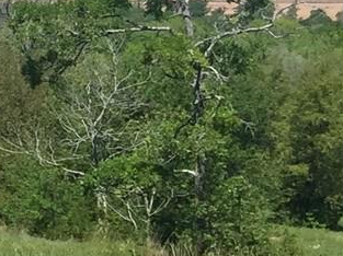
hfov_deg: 8.7
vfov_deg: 7.8
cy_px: 72
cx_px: -679
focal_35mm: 190
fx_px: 1880
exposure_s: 1/2083
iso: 32
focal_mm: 4.15
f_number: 2.2
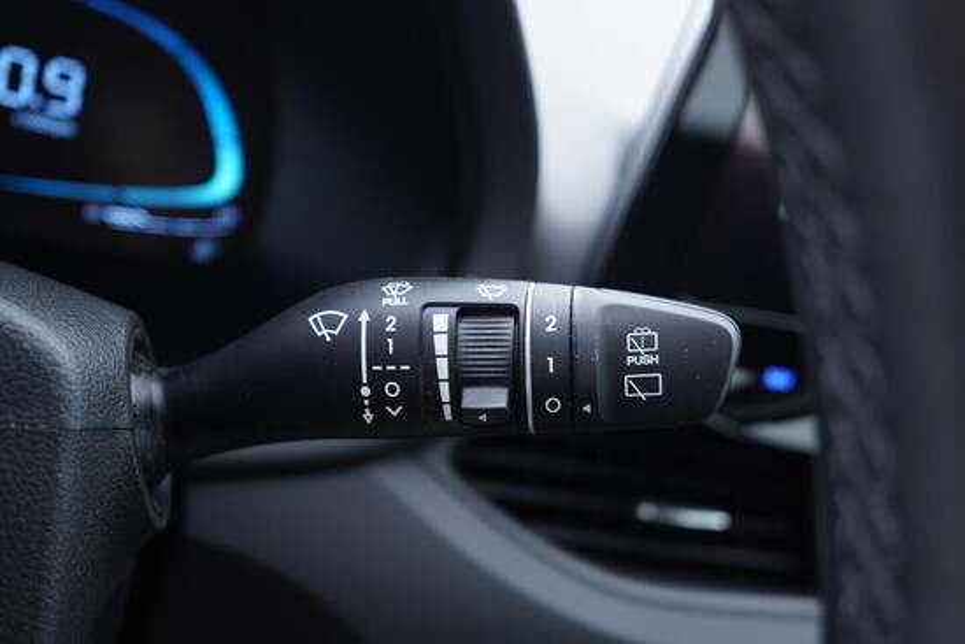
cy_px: 322
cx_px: 482
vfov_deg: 36.9
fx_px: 965
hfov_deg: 53.1
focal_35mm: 36
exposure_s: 1/40
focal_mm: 24
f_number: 2.8
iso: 320
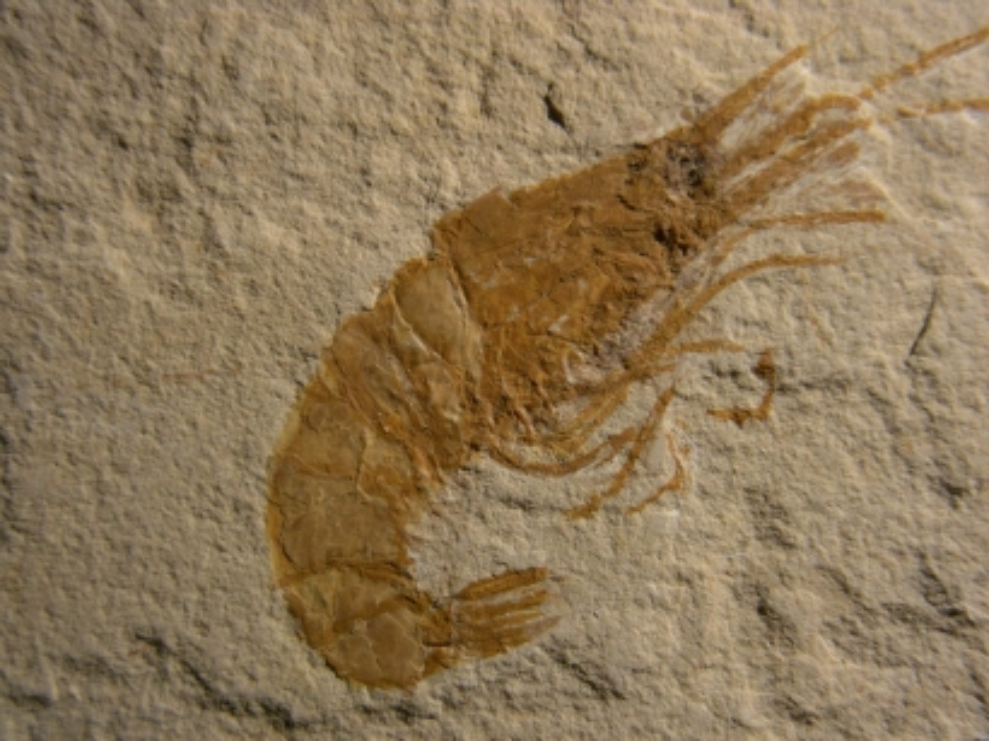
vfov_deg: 23.3
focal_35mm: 63
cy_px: 370
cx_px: 494
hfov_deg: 30.7
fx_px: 1799
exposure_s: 1/51.7
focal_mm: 10.5
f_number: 3.5
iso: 50
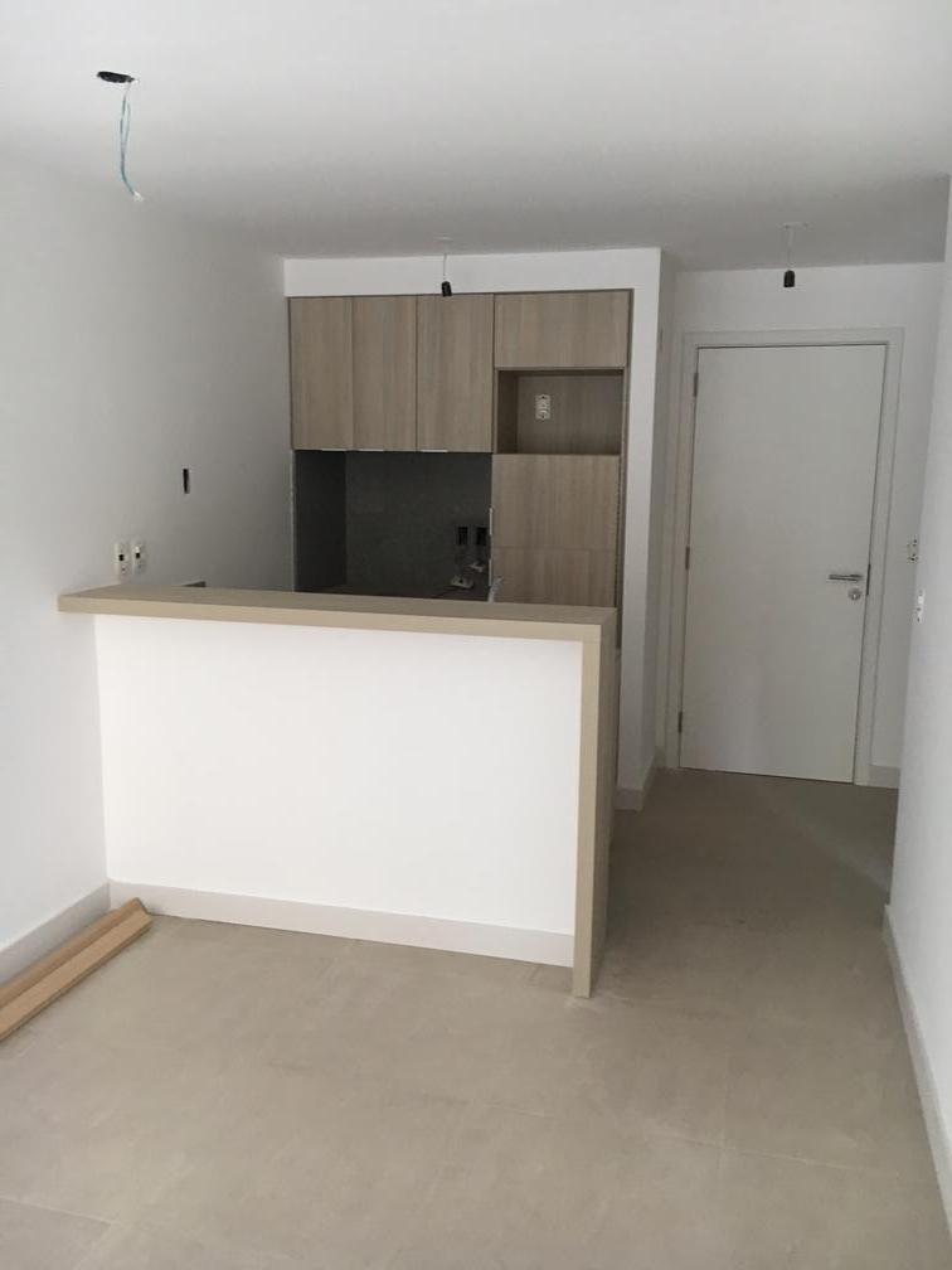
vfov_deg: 61.7
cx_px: 476
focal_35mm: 29
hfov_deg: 48.2
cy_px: 635
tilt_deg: -8.9
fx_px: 1063
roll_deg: +0.0
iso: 100
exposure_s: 1/33
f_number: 2.2
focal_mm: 4.15
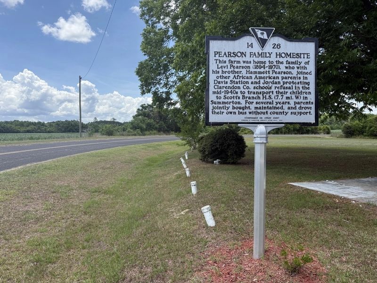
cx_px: 188
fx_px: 261
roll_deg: +0.0
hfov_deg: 71.6
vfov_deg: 56.8
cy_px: 142
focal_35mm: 24
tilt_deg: -2.0
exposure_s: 1/3145
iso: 100
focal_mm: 6.76
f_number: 1.78
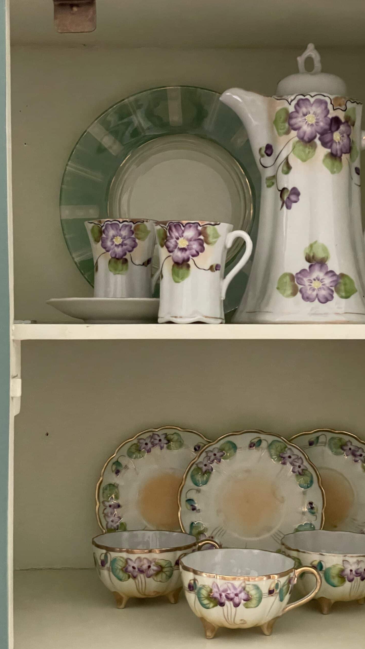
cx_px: 235
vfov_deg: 36.6
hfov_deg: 21.0
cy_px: 326
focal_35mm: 57
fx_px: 981
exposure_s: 1/30
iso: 1000
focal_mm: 6
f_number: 2
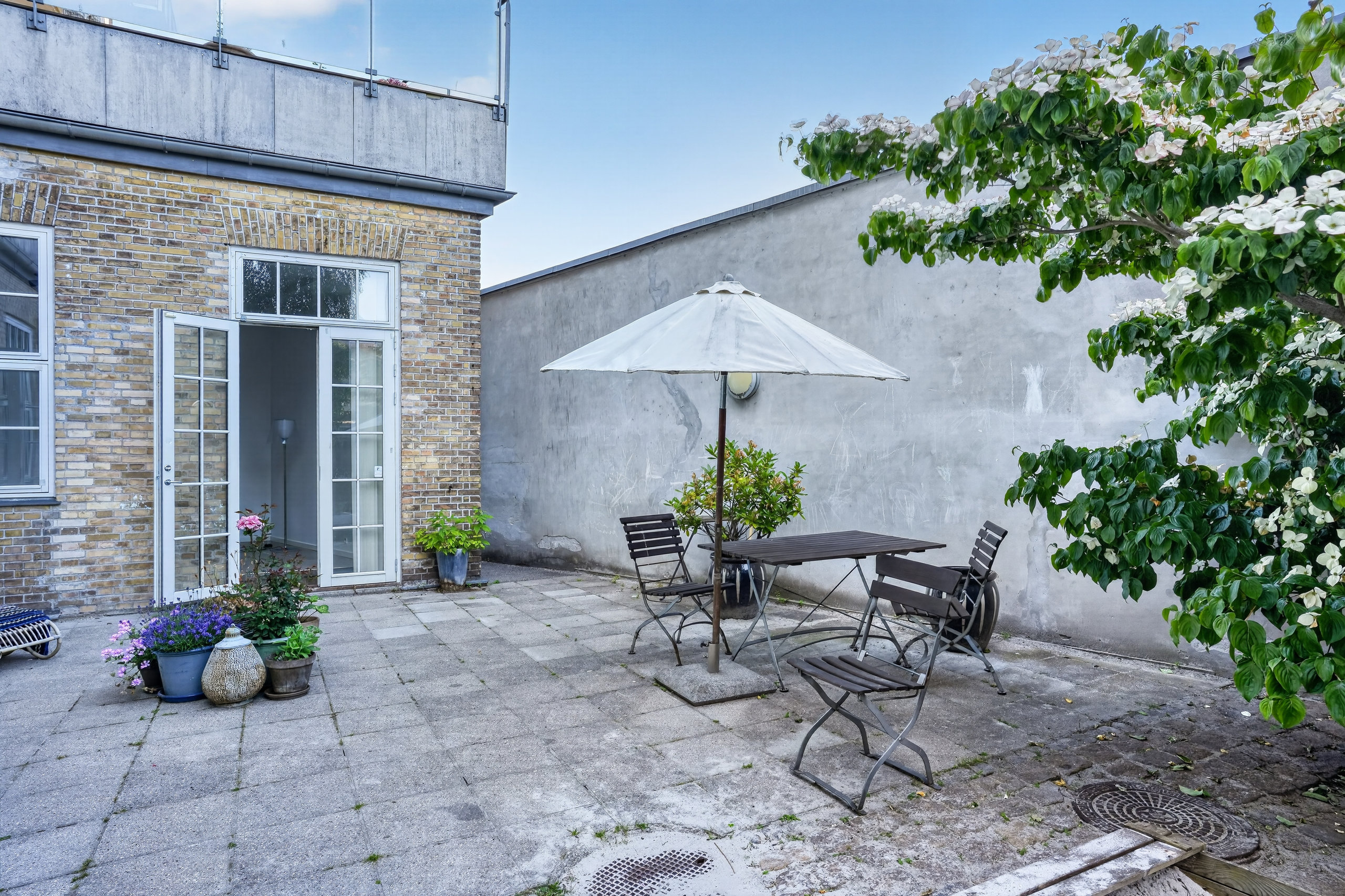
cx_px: 672
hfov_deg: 81.2
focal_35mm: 21
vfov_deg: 59.5
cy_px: 448
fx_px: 784
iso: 400
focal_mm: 21
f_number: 8
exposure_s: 1/15
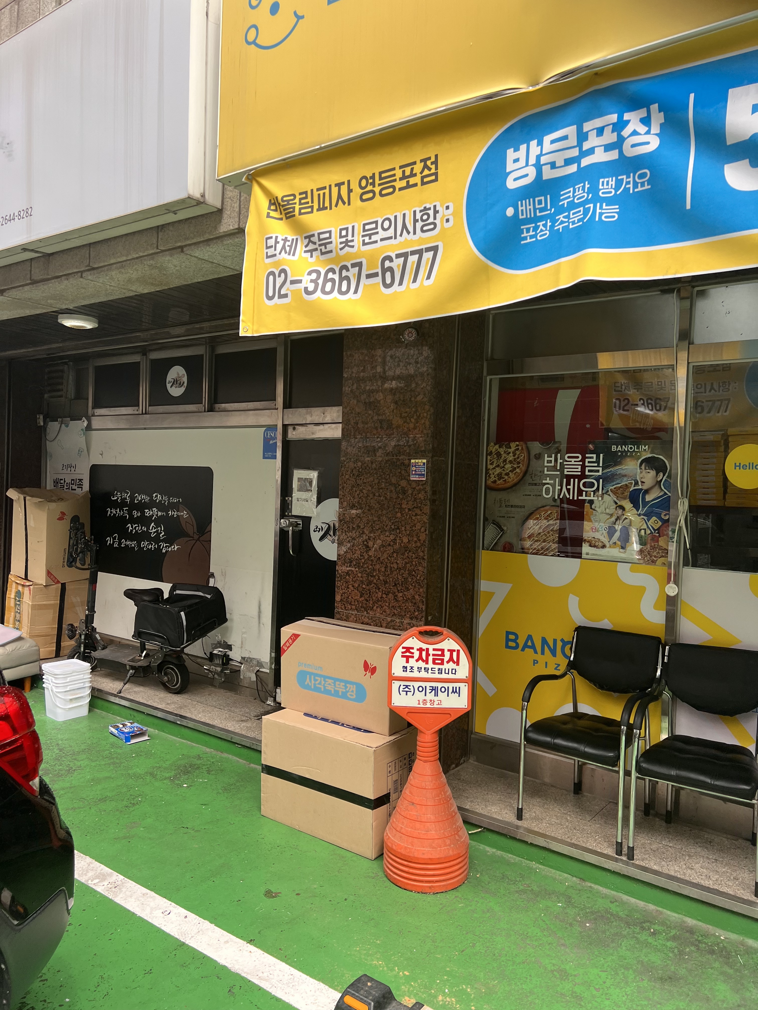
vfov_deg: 67.3
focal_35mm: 26
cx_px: 379
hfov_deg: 53.1
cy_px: 505
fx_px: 759
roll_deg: -3.6
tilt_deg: -1.2
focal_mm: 5.7
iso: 50
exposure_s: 1/632
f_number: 1.5
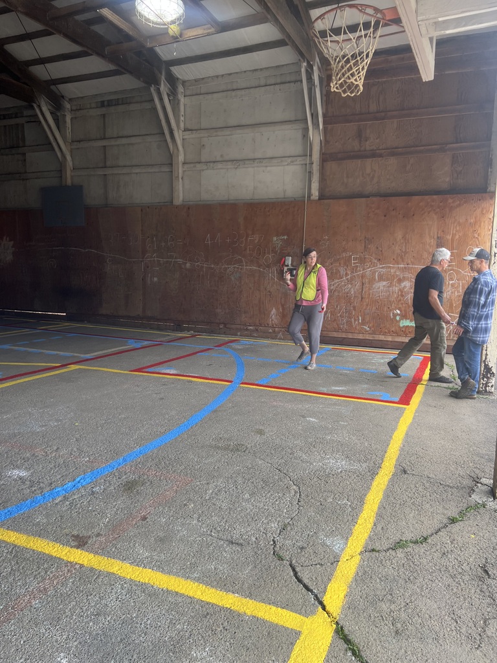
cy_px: 332
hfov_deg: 53.1
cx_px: 248
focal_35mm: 26
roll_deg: +0.2
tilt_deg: -8.1
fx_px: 498
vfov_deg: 67.3
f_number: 1.5
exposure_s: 1/196
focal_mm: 5.7
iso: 40
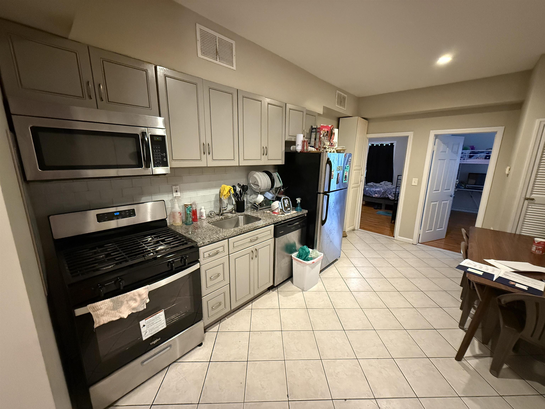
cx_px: 272
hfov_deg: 102.1
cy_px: 204
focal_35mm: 14
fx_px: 220
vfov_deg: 85.7
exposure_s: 1/40
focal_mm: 2.22
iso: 1000
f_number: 2.2
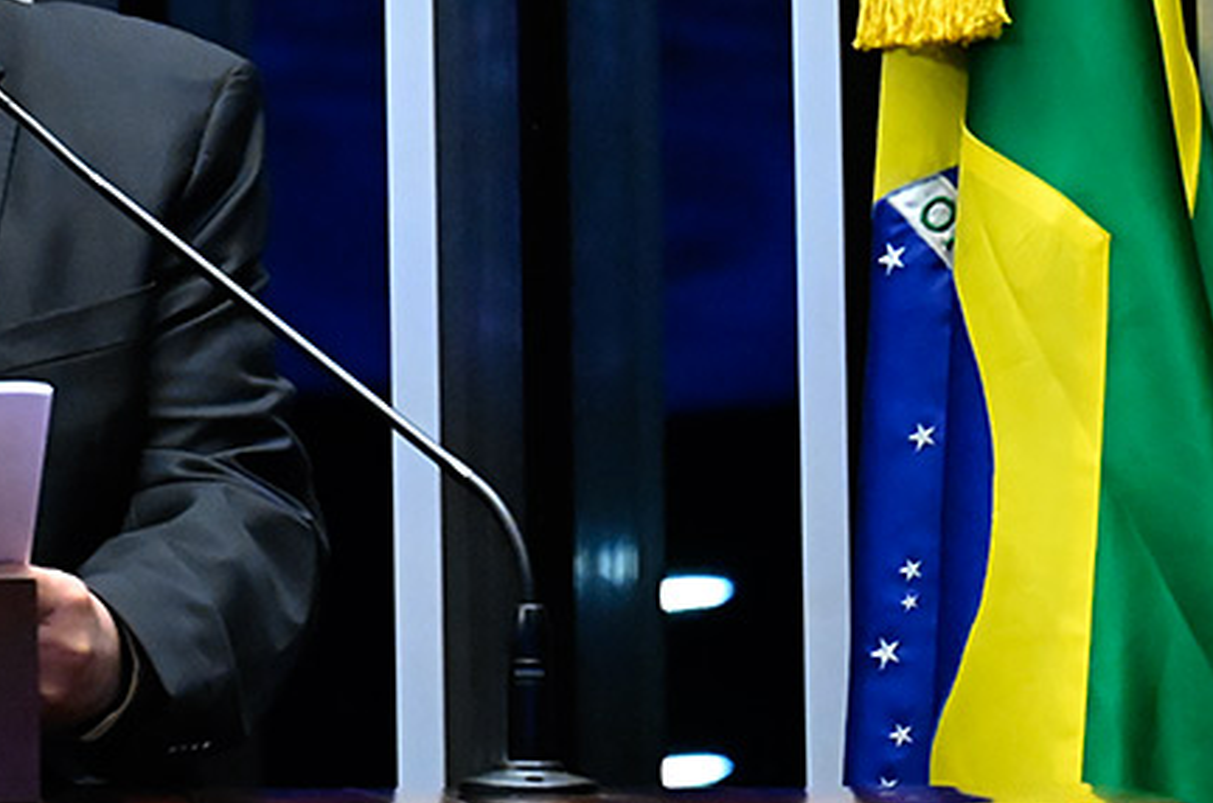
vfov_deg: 5.0
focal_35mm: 275
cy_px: 53
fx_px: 9245
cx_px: 90
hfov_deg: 7.5
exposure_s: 1/125
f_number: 4.5
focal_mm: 92
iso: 6400
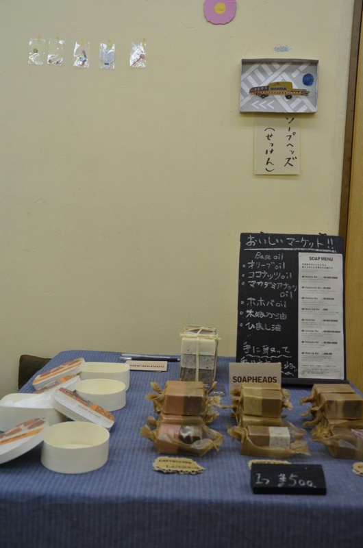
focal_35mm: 36
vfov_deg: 53.2
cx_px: 182
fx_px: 547
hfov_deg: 36.7
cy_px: 274
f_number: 5
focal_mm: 24
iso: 400
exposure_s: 1/100
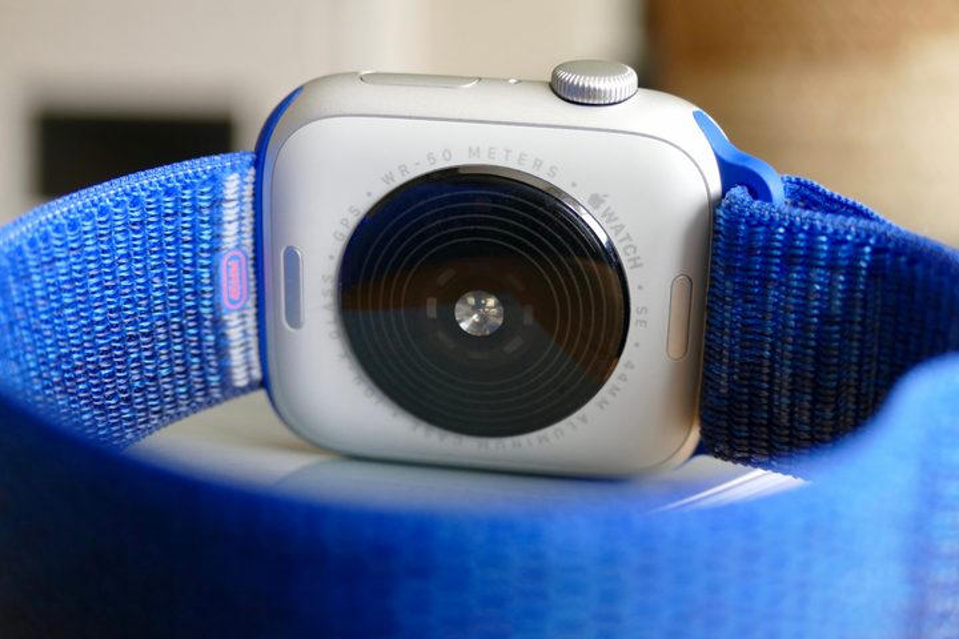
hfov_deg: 31.9
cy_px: 320
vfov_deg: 21.6
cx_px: 480
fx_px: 1678
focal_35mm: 63
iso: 400
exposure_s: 1/80
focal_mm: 22.94
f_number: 3.6
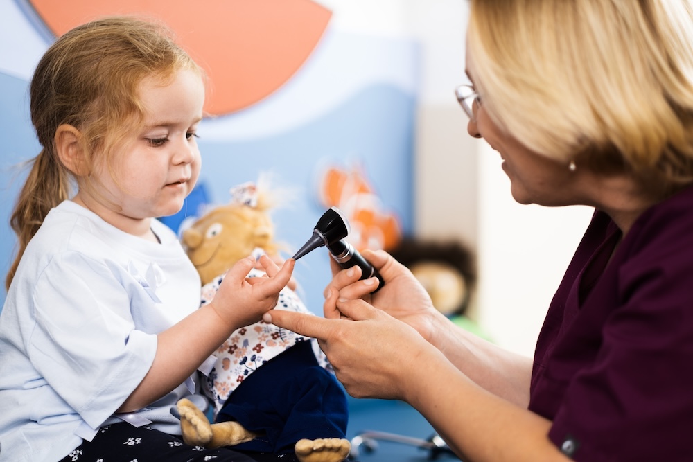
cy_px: 231
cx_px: 346
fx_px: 1617
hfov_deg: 24.2
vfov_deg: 16.3
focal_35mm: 84
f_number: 1.4
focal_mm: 56
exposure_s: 1/250
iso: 160
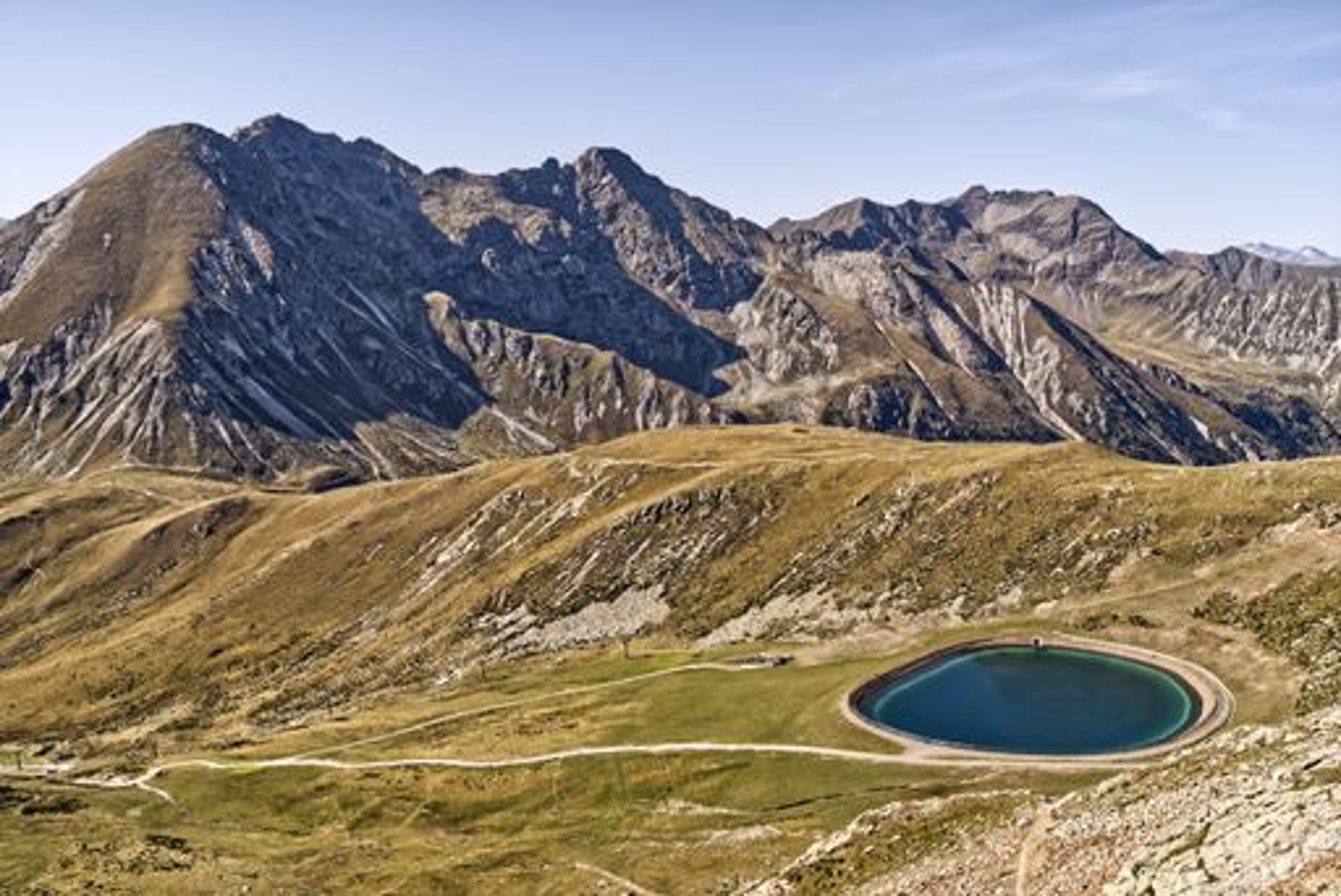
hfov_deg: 54.4
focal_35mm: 35
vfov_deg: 37.9
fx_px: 1304
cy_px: 448
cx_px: 670
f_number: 9
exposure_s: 1/125
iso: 100
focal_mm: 35
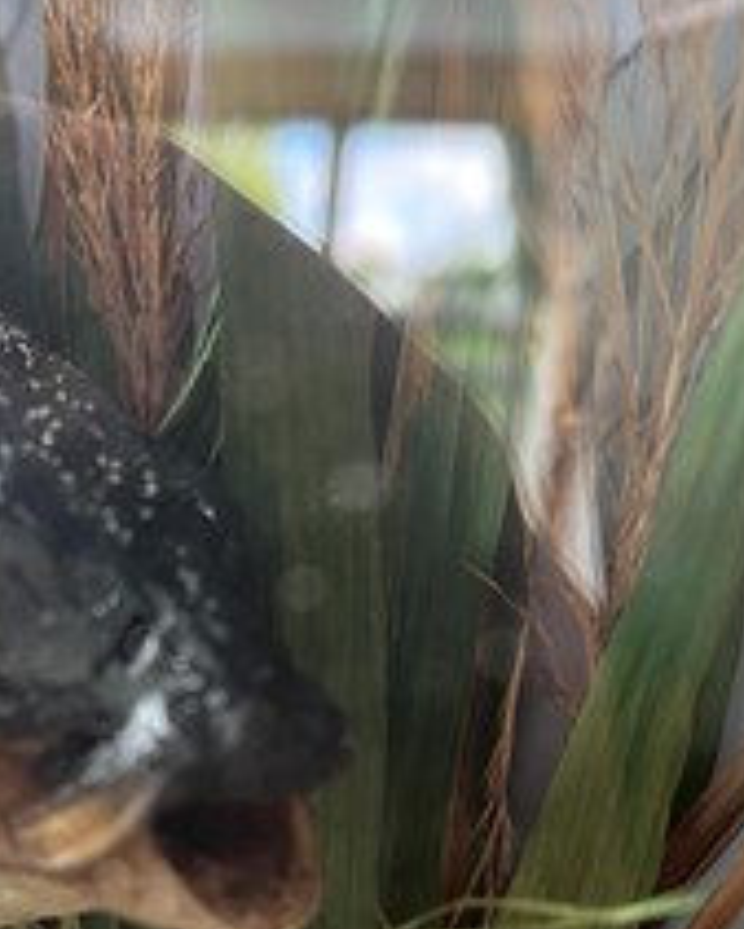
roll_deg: -1.8
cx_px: 189
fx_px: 1320
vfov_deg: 37.9
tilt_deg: -15.3
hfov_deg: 30.9
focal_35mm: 48
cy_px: 682
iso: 125
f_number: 1.6
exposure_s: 1/61
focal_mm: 5.1
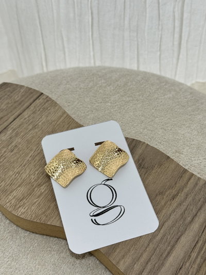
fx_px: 381
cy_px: 138
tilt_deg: -50.1
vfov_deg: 39.6
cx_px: 103
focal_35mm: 48
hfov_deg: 30.3
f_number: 1.78
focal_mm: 6.76
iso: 100
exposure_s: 1/100
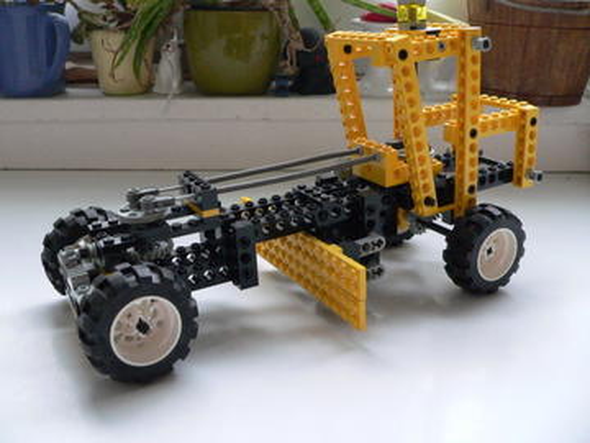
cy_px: 222
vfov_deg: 39.7
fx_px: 614
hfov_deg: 51.4
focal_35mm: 36
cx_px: 295
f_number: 2.8
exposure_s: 1/15
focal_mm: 6
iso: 400
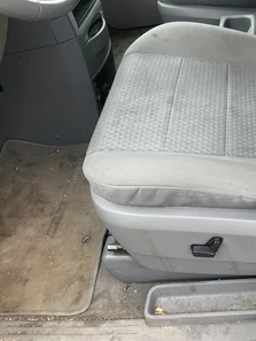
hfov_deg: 35.3
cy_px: 171
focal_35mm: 39
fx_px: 384
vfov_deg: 47.8
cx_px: 215
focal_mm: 3
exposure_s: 1/172
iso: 25
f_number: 1.8
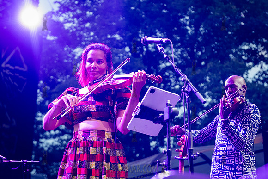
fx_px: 612
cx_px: 136
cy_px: 77
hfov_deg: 24.7
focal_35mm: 82
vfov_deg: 16.6
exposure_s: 1/400
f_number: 4
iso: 4000
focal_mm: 70
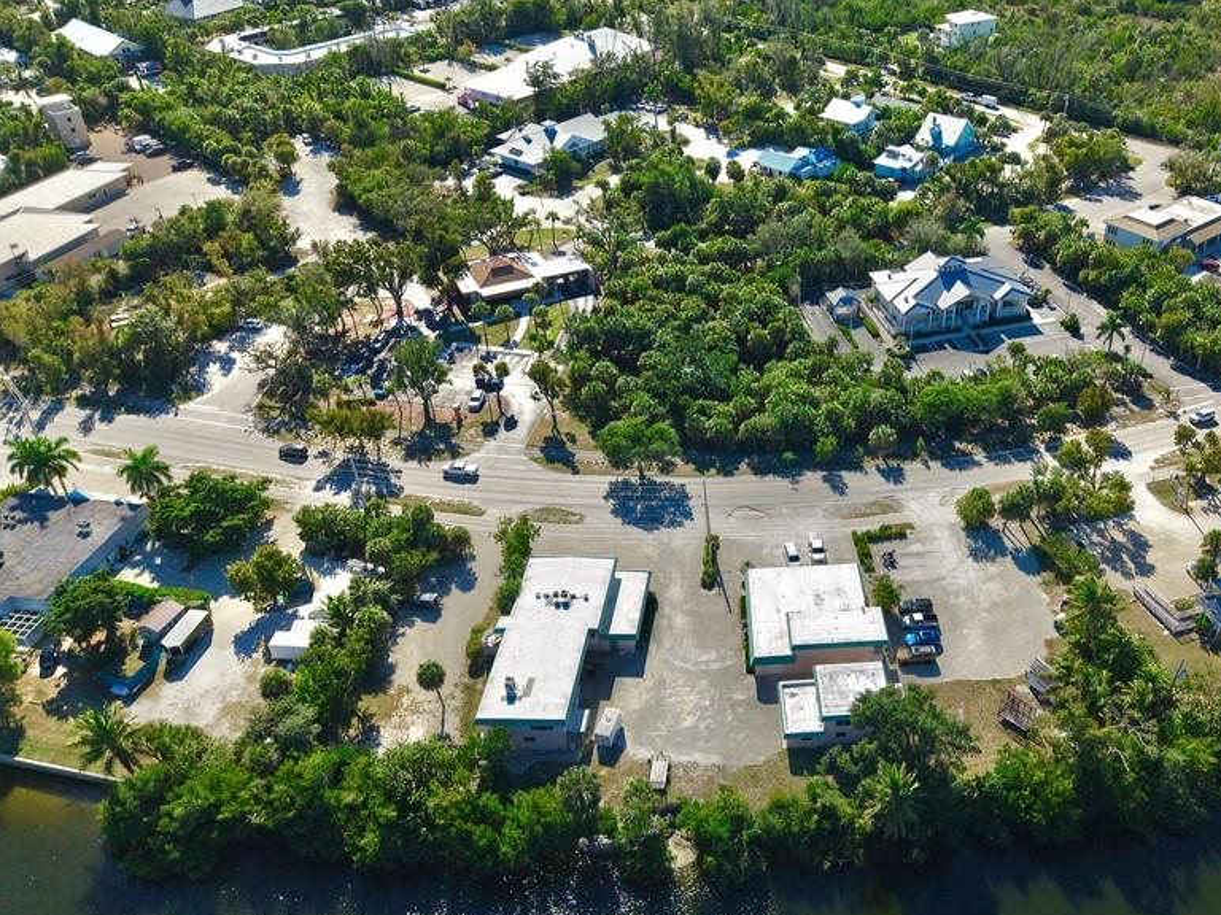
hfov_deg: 55.8
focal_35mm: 32
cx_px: 800
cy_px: 494
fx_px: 1129
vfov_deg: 44.1
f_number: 1.8
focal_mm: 8.67
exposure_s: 1/640
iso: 100
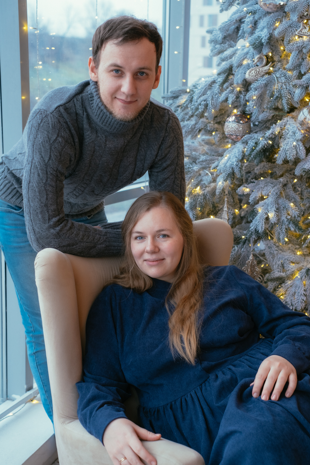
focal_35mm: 53
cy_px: 232
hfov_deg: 25.5
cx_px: 155
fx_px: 685
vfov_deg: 37.5
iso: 800
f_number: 3.2
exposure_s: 1/125
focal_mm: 35
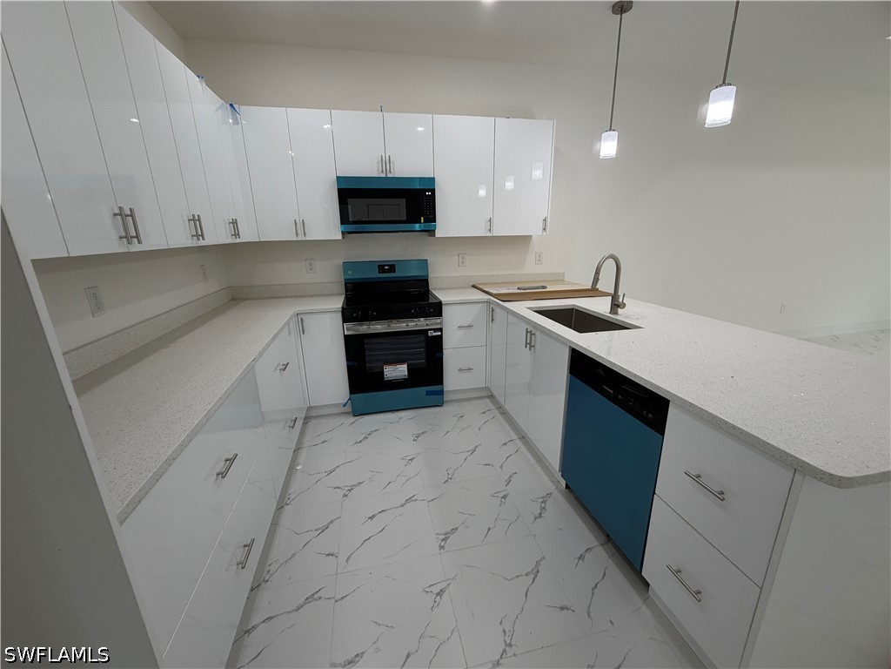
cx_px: 446
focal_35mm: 14
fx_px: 360
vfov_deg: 85.7
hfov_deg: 102.1
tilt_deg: -16.3
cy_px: 334
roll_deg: +1.0
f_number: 2.2
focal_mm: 2.22
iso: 160
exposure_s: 1/120
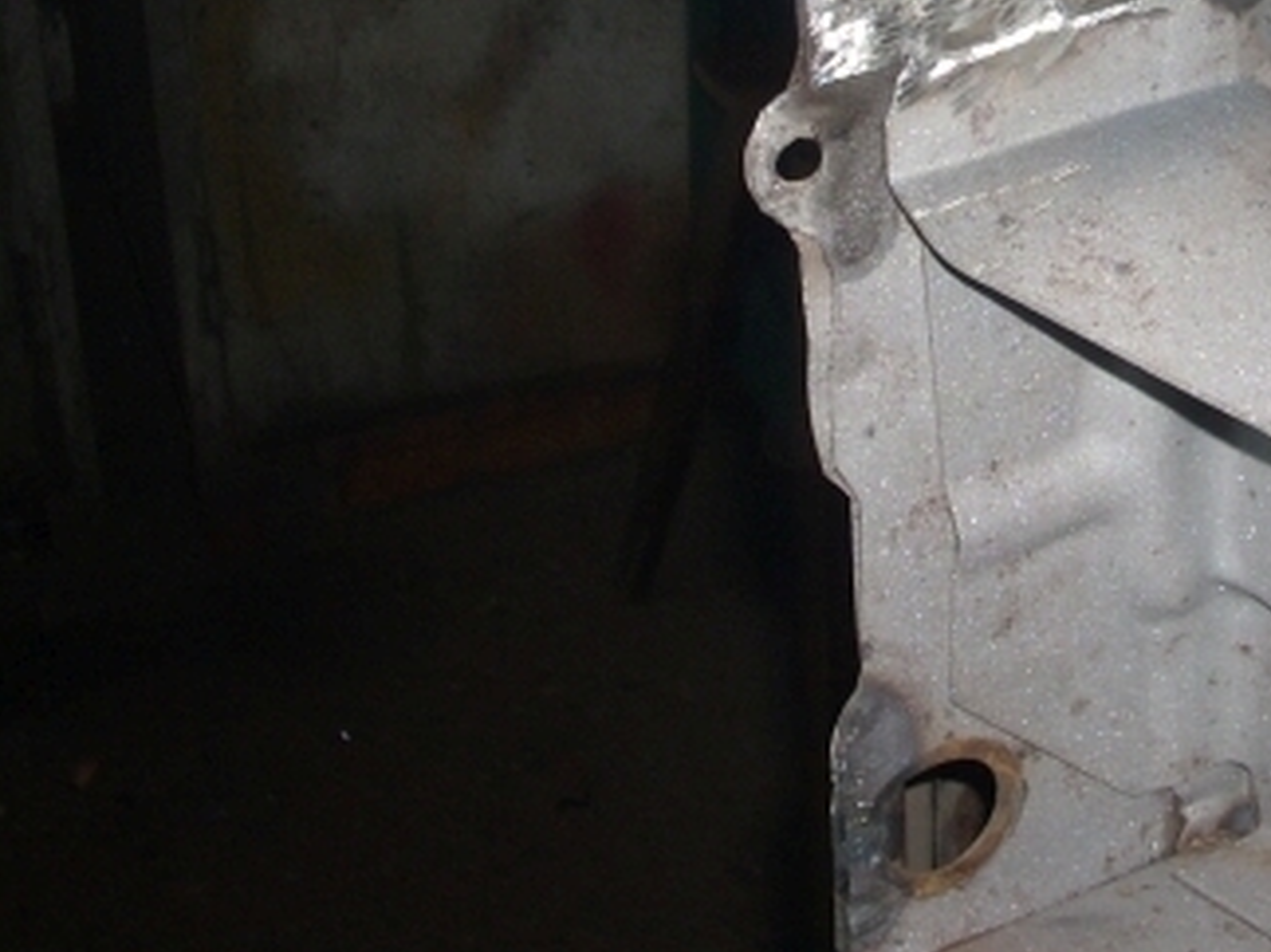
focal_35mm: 86
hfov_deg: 22.4
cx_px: 1078
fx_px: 3157
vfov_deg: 16.8
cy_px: 10
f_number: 2.8
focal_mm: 6.2
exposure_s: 1/60
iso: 64
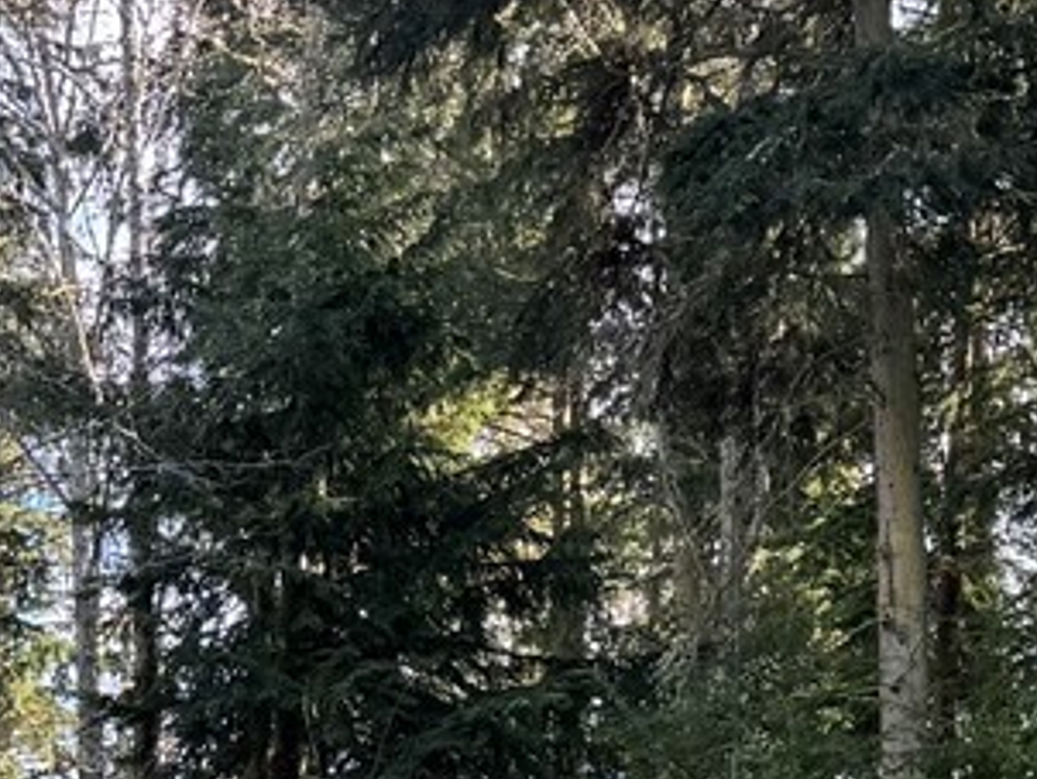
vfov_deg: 10.8
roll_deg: +0.7
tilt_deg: +0.1
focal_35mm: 127
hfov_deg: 15.3
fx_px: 3808
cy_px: 1479
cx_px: 65
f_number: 1.78
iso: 80
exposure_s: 1/343
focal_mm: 6.76
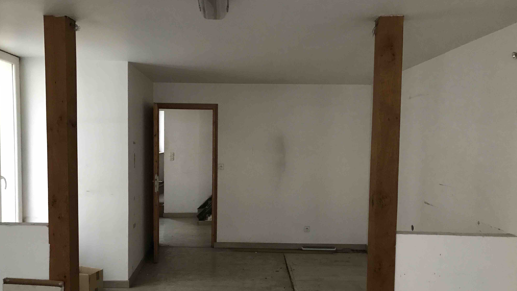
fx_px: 425
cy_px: 170
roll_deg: -1.8
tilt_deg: -4.8
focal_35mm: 31
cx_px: 255
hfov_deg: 62.6
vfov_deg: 37.7
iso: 100
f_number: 1.8
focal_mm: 3.99
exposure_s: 1/13
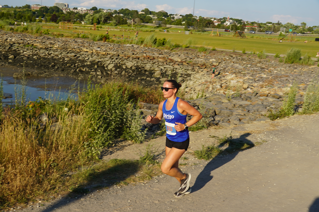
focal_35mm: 43
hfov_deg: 45.4
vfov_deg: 31.2
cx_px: 160
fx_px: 381
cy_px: 106
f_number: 10
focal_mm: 29
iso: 100
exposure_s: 1/200
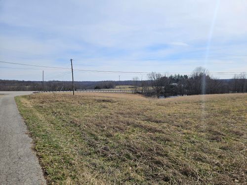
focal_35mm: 23
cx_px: 124
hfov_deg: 73.9
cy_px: 92
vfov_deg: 58.9
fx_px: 164
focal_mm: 5.4
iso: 25
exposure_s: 1/3809
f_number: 1.8
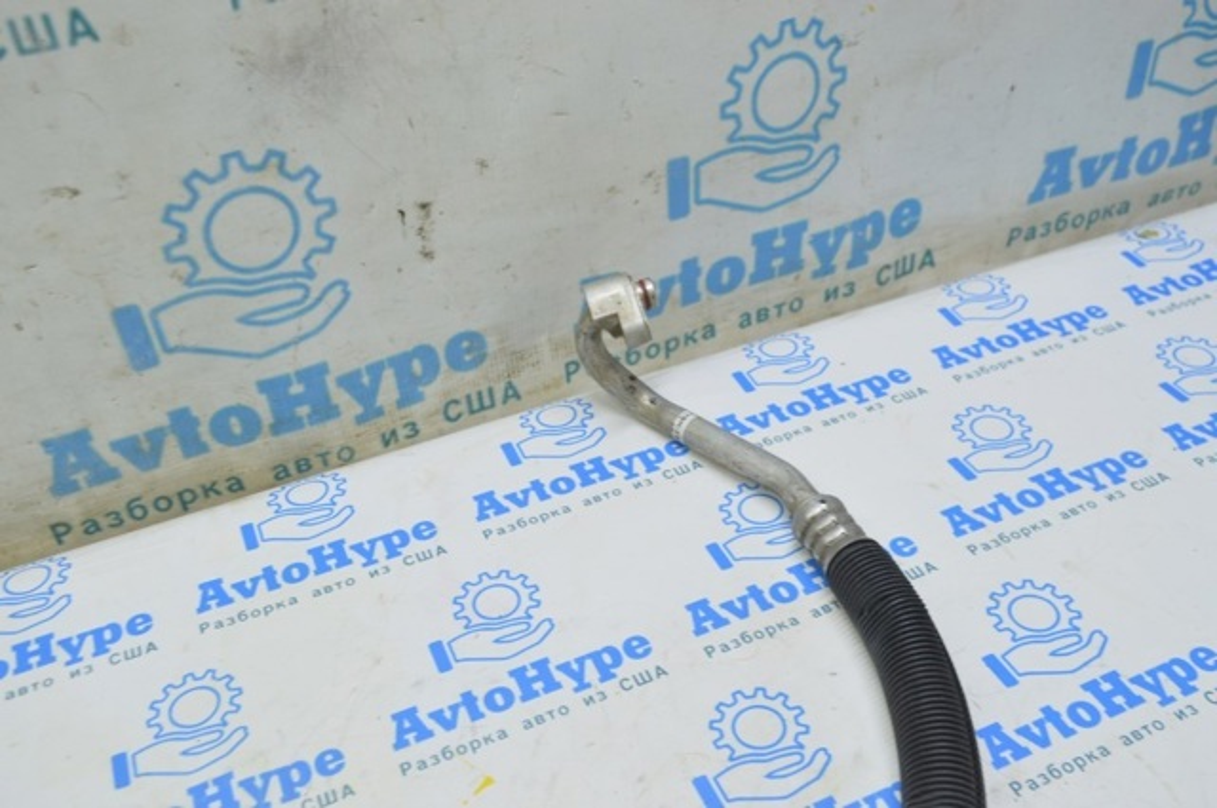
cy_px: 404
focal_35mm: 36
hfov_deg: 53.2
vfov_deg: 36.8
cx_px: 608
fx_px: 1215
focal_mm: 24
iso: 400
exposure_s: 1/20
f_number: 5.6
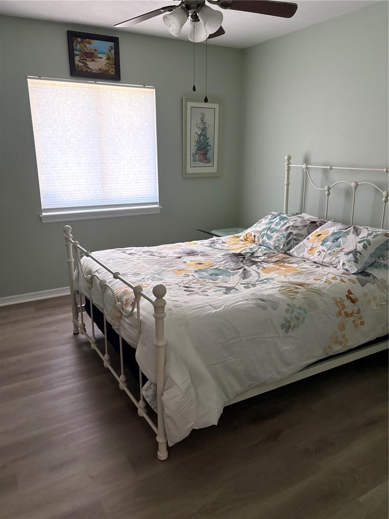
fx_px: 390
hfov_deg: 53.1
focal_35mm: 26
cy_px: 260
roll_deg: -1.0
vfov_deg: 67.3
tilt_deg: -15.2
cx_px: 194
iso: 320
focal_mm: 5.96
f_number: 1.6
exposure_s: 1/60
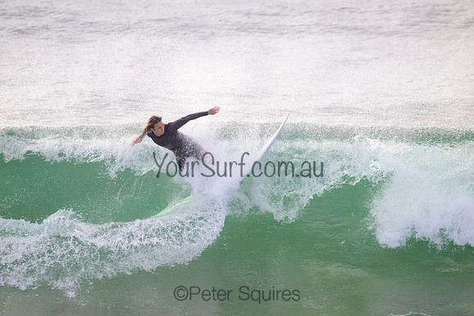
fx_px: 10535
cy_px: 158
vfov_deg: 1.7
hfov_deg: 2.6
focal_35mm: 800
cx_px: 237
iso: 1600
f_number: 11
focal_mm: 800
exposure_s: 1/2000
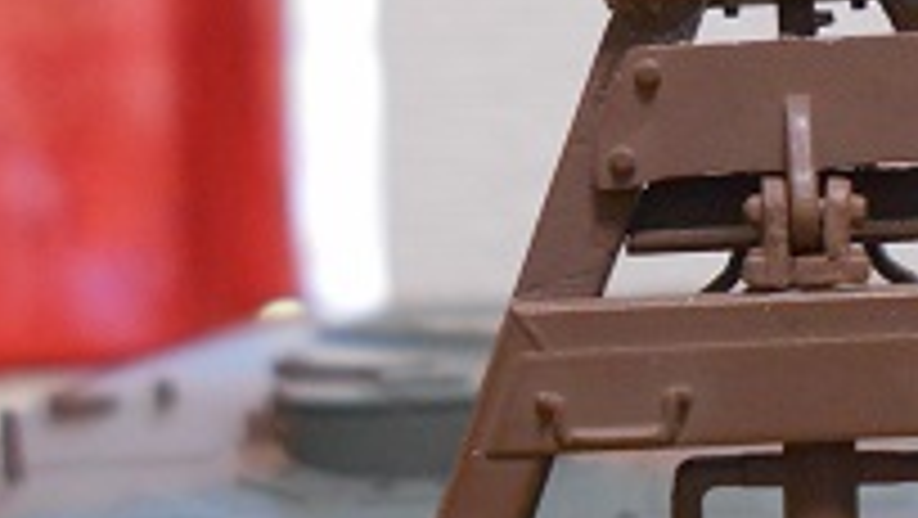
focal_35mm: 88
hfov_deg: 23.6
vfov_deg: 13.8
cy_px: 311
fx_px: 2143
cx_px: 796
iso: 400
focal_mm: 5.1
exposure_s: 1/25
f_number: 3.4
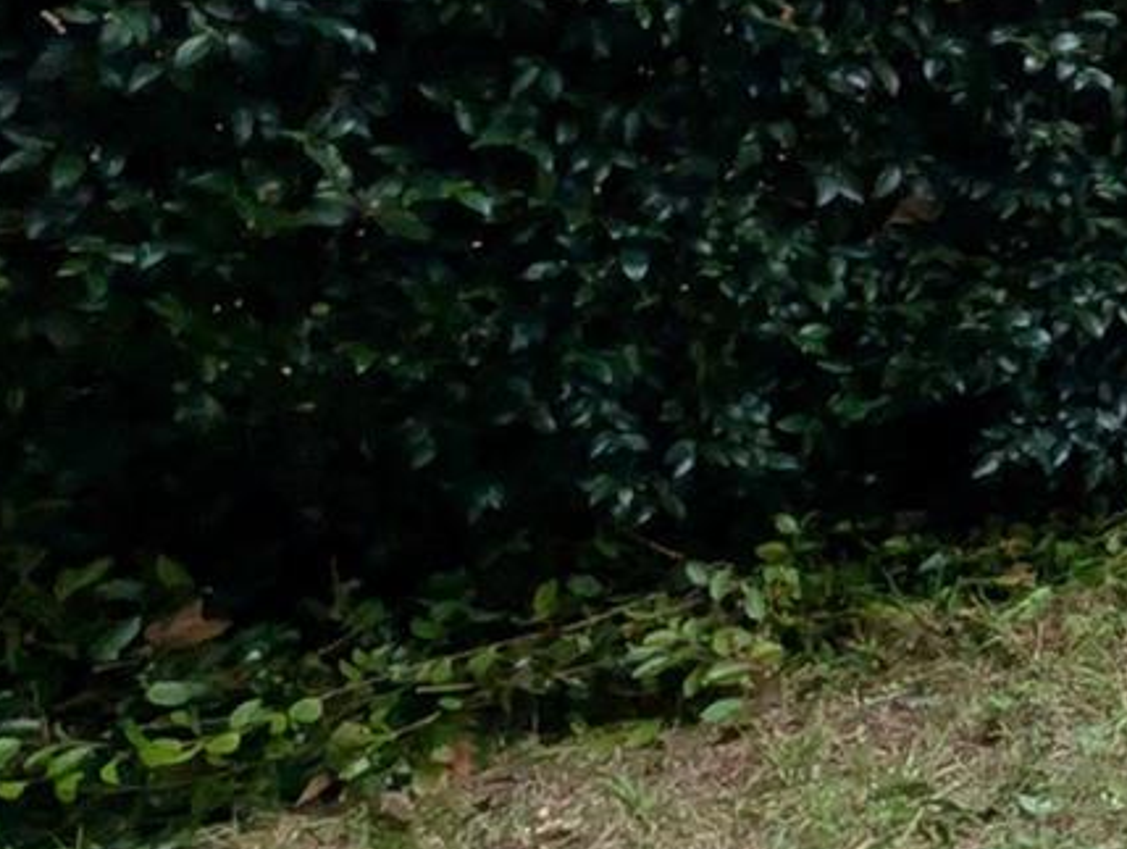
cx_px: 2493
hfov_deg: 17.0
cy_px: -244
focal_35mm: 57
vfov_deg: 23.0
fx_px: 1858
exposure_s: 1/3165
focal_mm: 2.02
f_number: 1.7
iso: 53
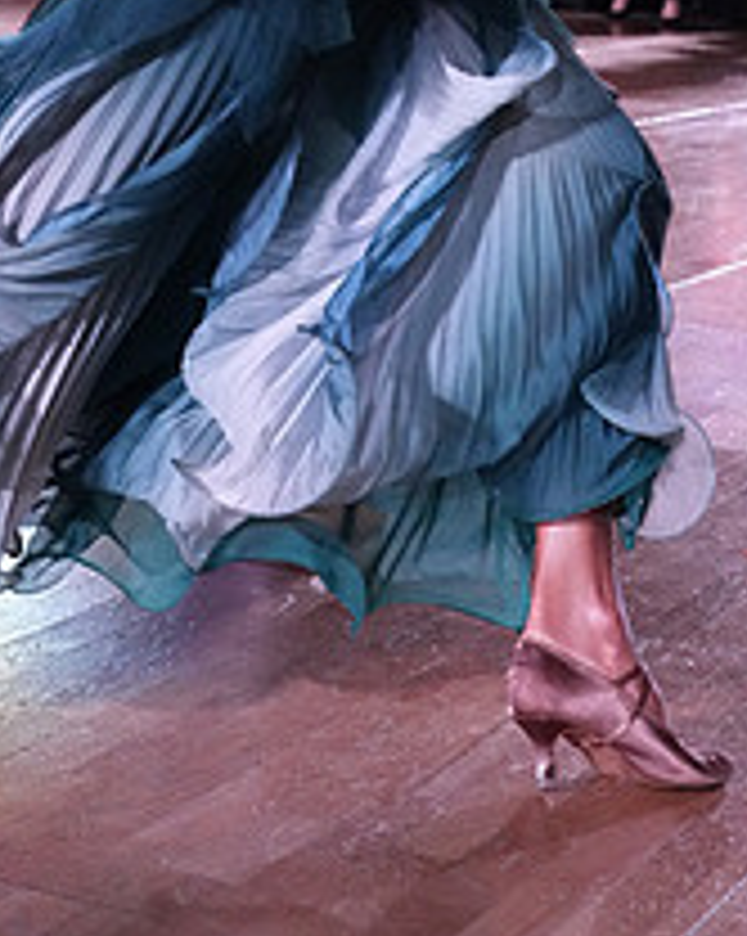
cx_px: 290
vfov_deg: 16.6
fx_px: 3044
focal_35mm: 110
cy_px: -234
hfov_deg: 14.0
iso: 6400
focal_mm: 42
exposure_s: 1/320
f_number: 5.6
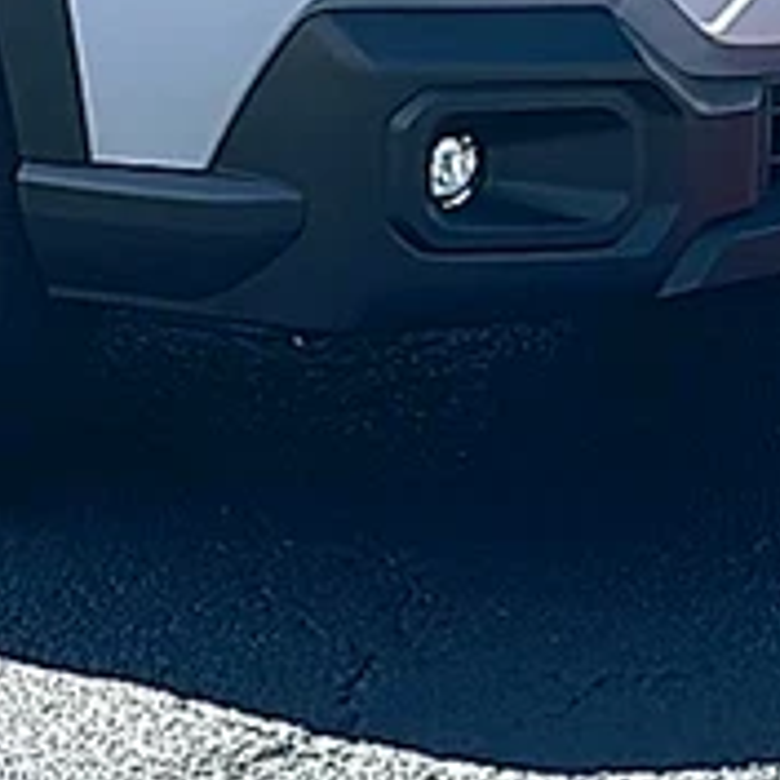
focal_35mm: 130
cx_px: -120
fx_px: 3314
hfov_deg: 13.1
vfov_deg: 13.0
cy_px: -246
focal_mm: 6.86
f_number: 1.78
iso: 80
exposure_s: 1/5917
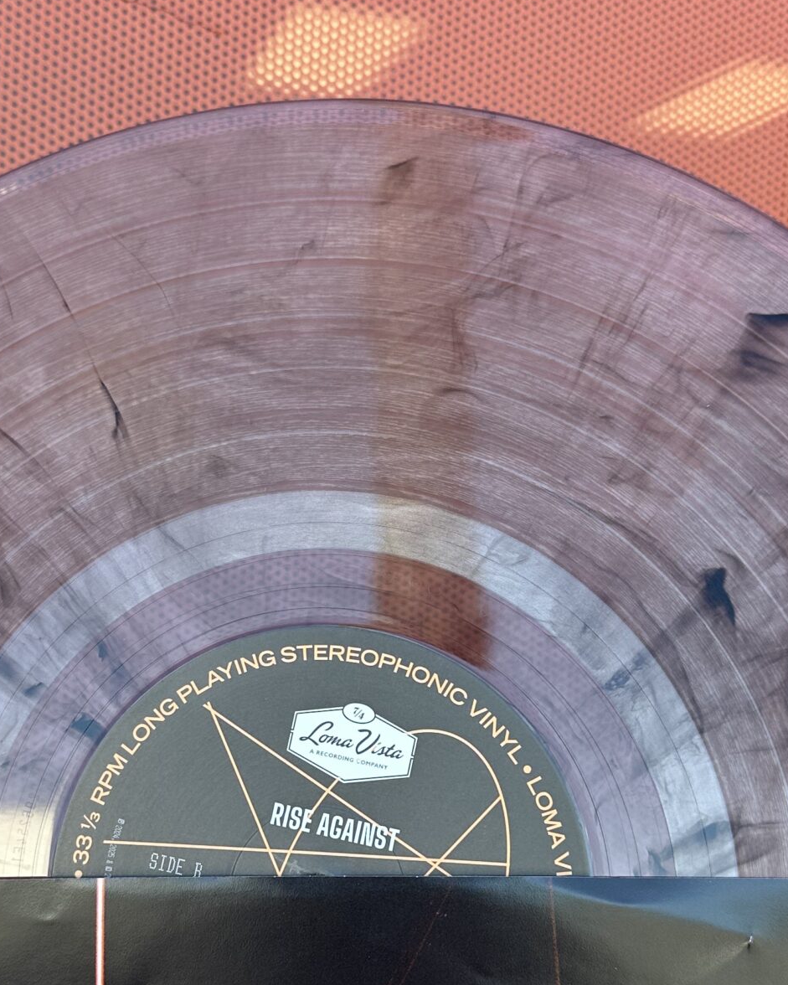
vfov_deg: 36.4
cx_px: 338
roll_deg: -3.8
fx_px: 1487
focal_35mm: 51
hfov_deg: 29.7
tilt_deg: -3.1
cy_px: 617
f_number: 1.78
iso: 80
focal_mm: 6.86
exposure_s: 1/406
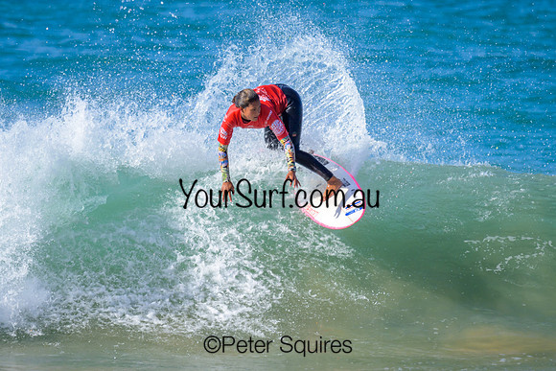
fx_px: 16967
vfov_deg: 1.3
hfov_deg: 1.9
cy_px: 153
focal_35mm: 1098
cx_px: 269
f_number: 6.3
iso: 450
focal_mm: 800
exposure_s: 1/2000
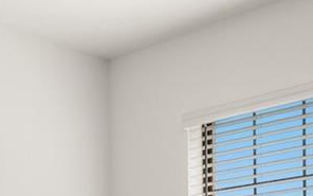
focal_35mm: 88
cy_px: 324
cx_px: 184
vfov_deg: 13.6
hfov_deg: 23.5
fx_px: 751
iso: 250
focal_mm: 16
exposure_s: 1/8
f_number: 6.3
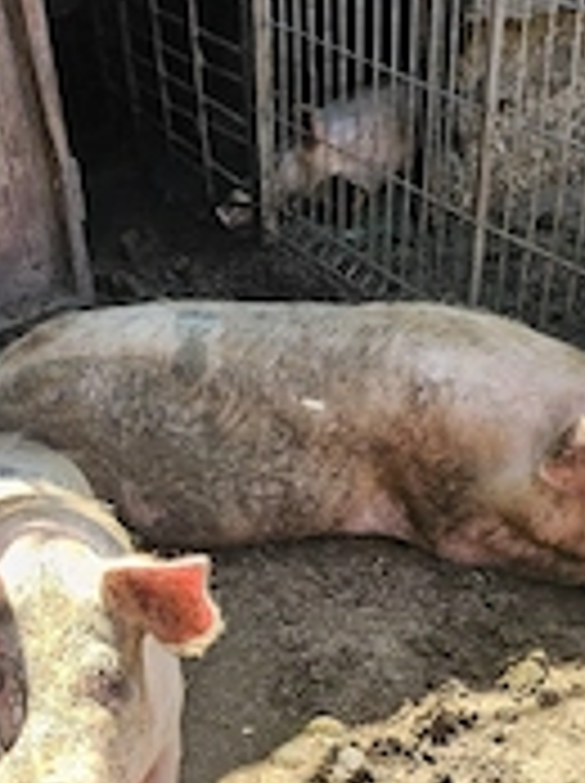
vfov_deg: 33.9
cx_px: 104
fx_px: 1197
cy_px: 729
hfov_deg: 26.9
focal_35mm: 53
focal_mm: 6.3
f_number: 1.7
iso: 16
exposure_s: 1/182
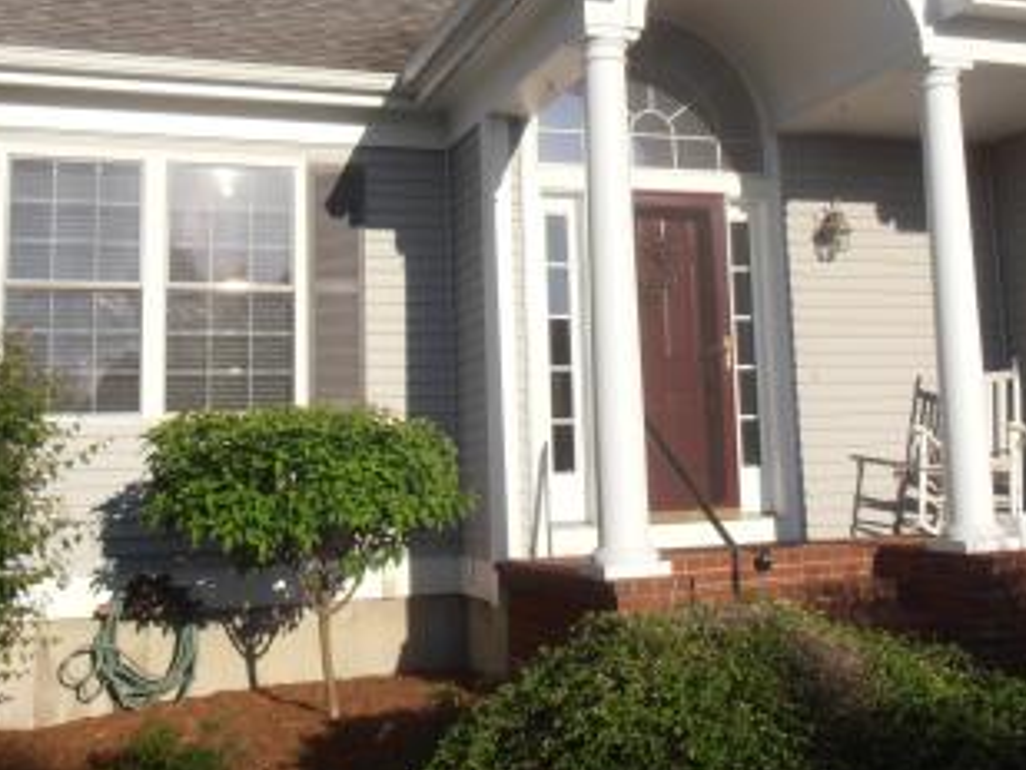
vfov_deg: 32.0
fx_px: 1334
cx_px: 571
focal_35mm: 45
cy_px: 259
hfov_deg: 42.0
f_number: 3
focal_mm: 4.2
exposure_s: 1/1250
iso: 80
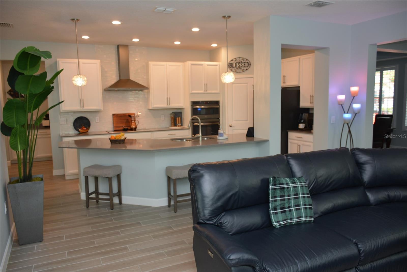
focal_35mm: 27
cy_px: 136
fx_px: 305
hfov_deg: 67.3
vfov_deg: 48.0
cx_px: 204
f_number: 4
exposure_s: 1/60
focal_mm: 18
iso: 360
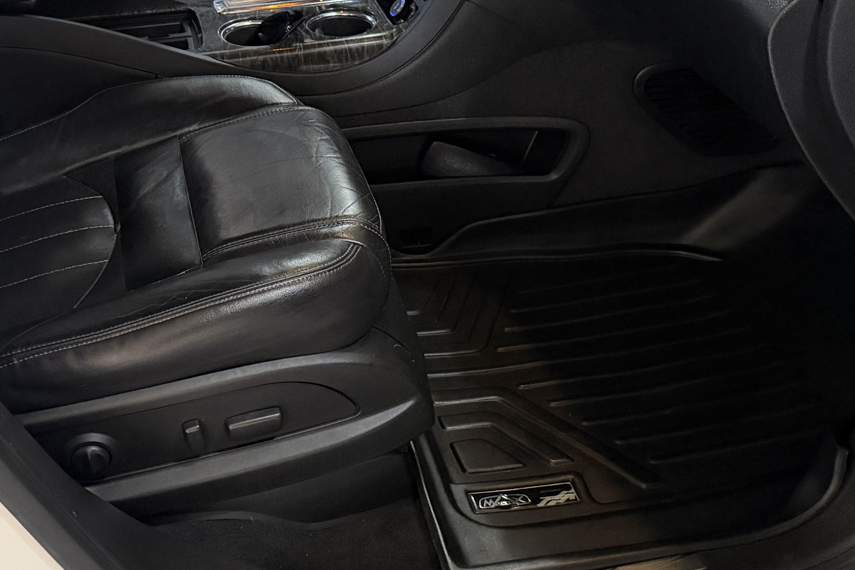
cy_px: 233
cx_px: 314
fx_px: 1187
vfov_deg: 26.9
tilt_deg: -30.1
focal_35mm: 50
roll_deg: +4.5
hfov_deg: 39.3
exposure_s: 1/40
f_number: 1.78
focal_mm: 6.76
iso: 1000
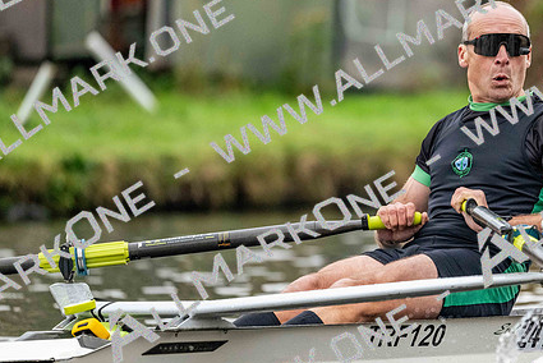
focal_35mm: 546
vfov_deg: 2.5
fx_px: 8241
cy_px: 167
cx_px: 368
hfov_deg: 3.8
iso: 5000
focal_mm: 400
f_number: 4.5
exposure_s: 1/2500
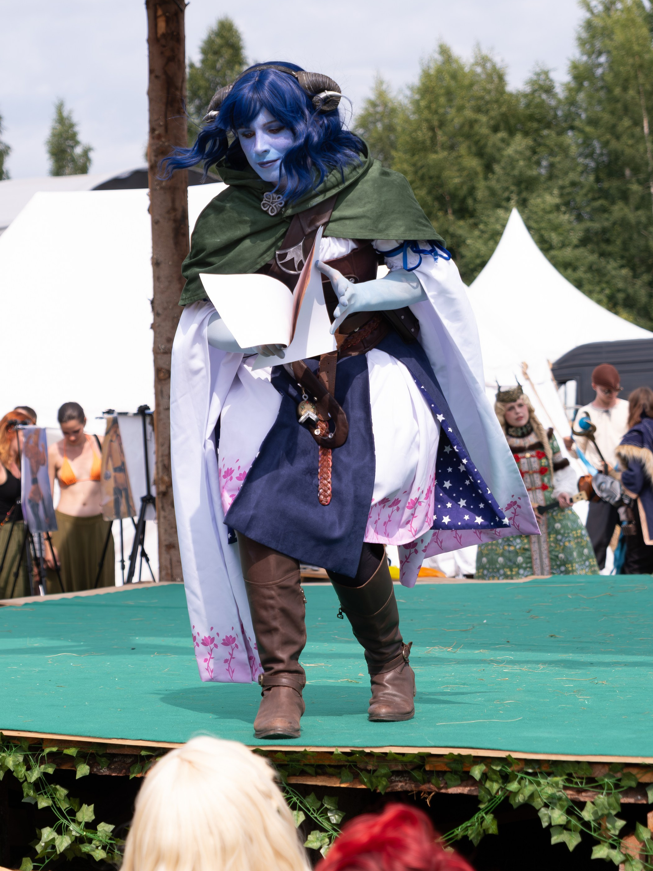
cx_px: 275
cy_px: 282
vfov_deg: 21.7
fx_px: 2264
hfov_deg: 16.4
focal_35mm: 90
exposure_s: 1/1600
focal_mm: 42.7
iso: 160
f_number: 3.2
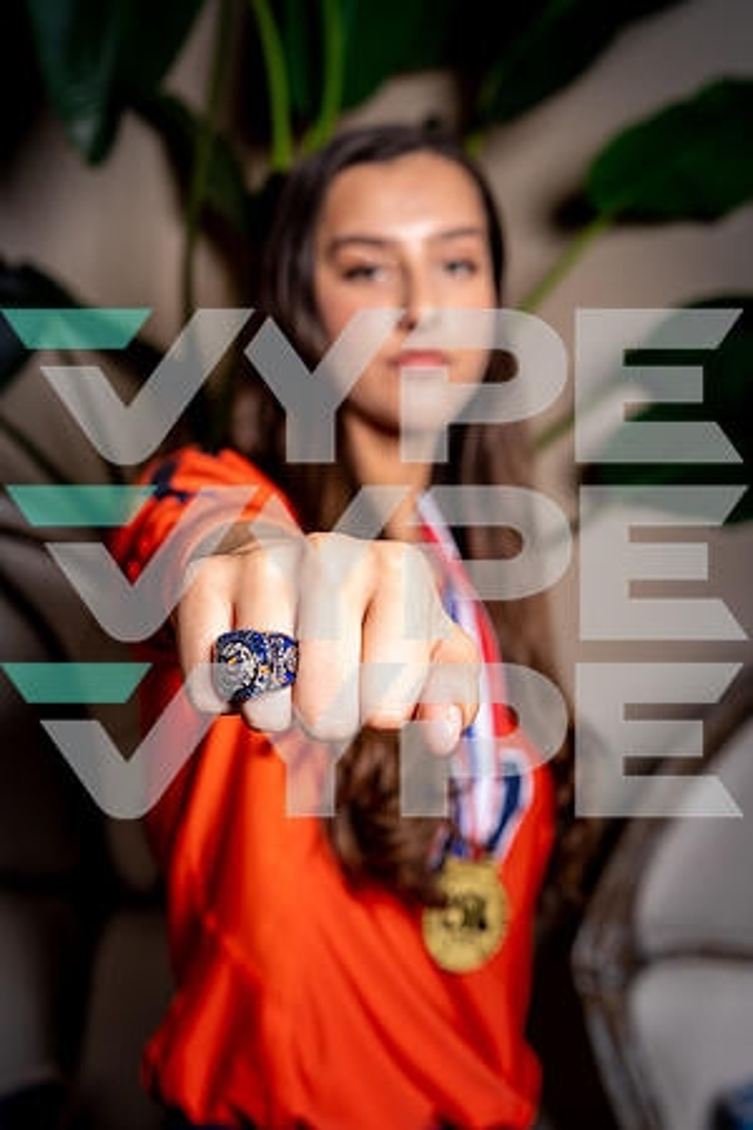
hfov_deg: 25.5
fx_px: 1663
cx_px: 376
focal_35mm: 53
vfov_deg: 37.5
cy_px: 565
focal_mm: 53
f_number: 5.6
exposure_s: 1/250
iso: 100
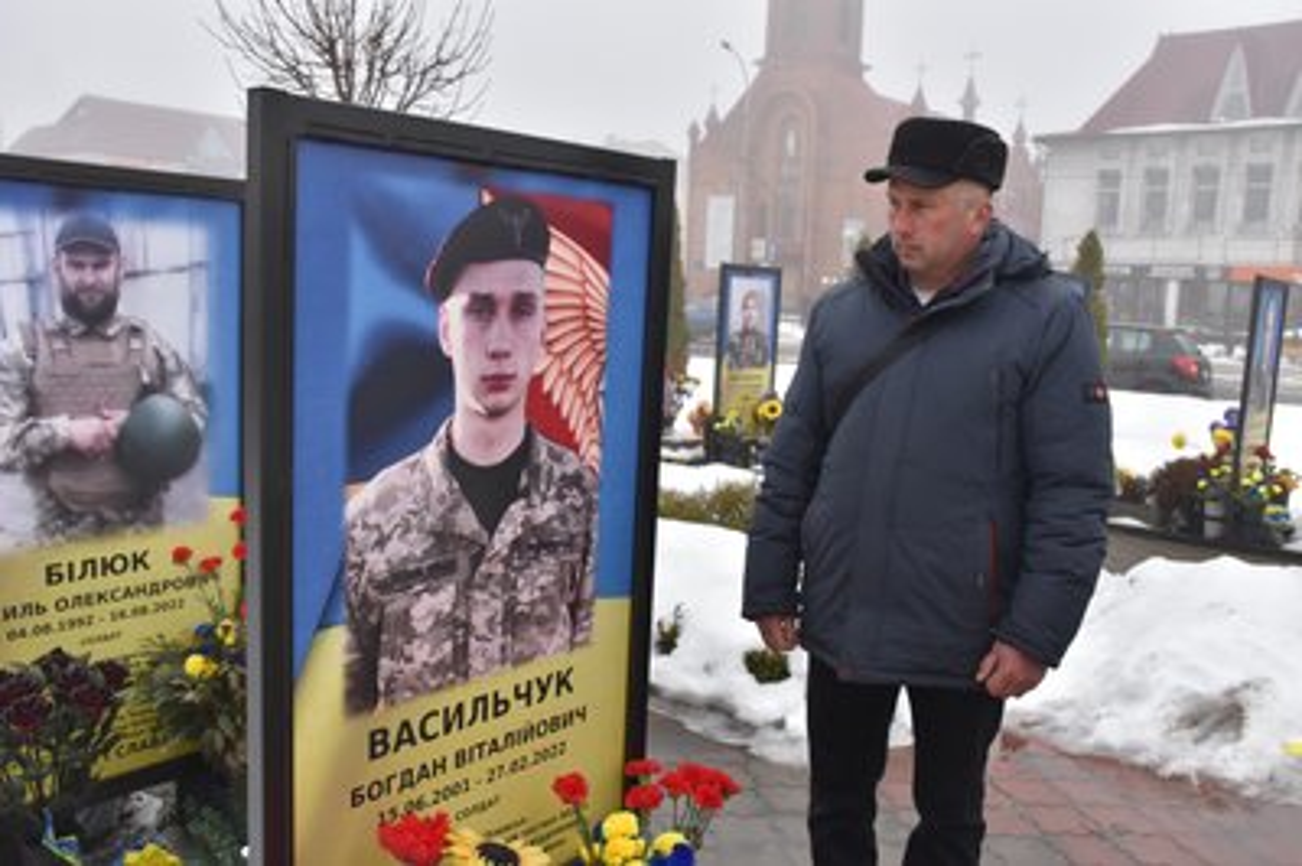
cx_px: 651
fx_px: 1192
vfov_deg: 39.9
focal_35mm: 33
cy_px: 433
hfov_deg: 57.3
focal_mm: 22
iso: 400
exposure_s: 1/200
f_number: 7.1
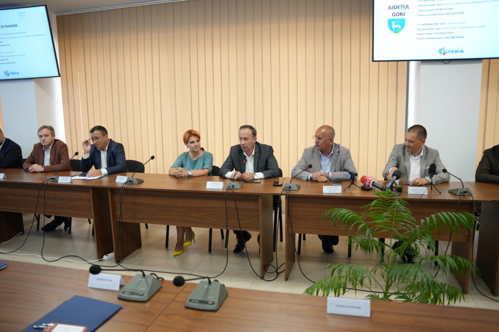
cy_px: 166
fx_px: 388
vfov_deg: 46.4
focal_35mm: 28
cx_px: 250
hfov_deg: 65.5
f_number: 3.5
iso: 1250
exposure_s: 1/125
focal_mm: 28
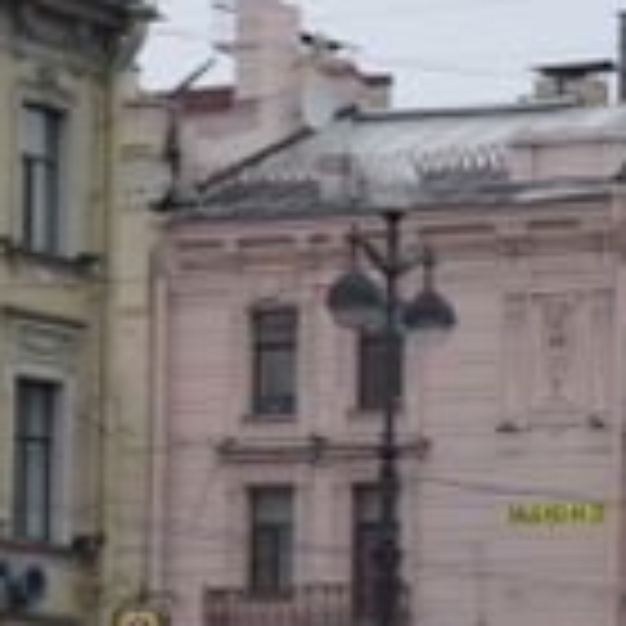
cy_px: 615
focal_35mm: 242
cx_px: 603
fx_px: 4961
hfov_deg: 7.2
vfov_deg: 7.2
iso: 500
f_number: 4.5
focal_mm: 55
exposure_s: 1/160
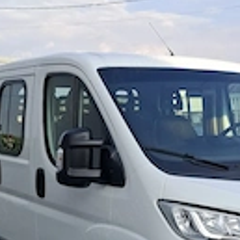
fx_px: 494
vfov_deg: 27.3
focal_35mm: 63
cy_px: 123
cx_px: 162
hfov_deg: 27.1
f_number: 1.8
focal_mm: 5.54
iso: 50
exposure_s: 1/943
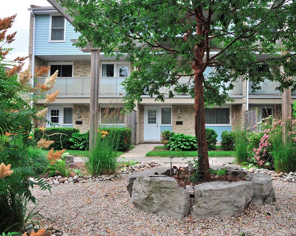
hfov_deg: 61.9
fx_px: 245
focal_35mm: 28
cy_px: 117
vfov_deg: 51.5
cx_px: 172
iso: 320
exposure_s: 1/125
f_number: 11
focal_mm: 24
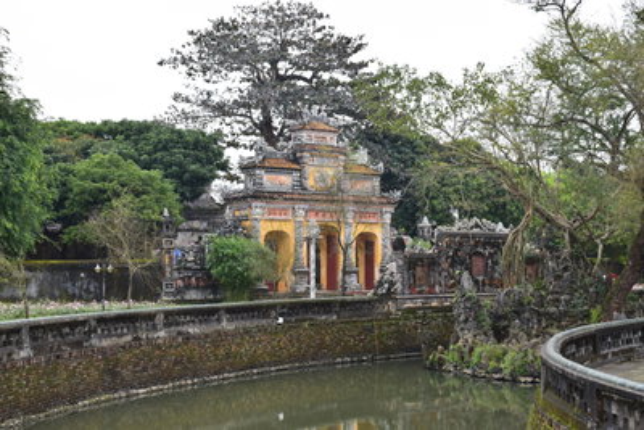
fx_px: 966
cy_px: 215
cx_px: 322
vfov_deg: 25.1
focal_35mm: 54
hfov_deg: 36.9
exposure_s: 1/320
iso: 400
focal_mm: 36
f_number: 10
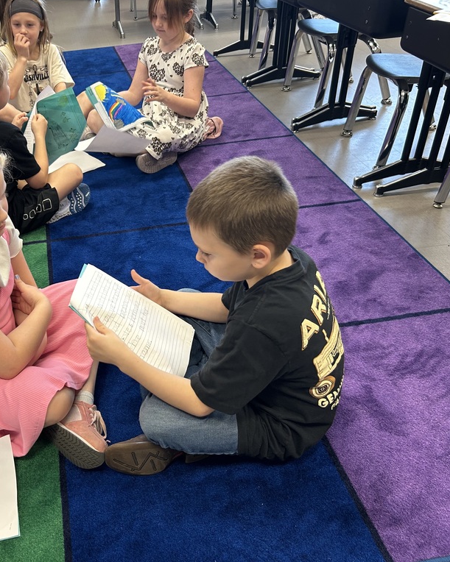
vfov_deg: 52.8
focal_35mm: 34
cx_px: 124
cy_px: 280
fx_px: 566
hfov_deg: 42.3
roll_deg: +6.0
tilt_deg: -35.7
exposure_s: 1/60
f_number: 1.5
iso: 100
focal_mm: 5.7
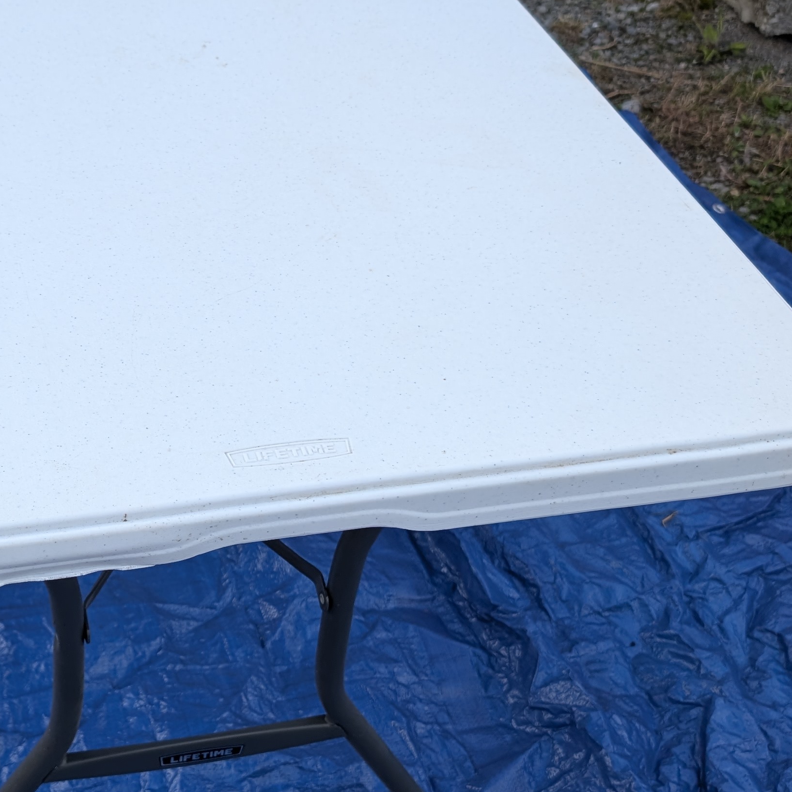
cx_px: 182
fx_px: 1372
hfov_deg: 31.5
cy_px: 414
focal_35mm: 53
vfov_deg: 32.2
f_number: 1.68
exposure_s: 1/588
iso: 33
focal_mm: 6.9
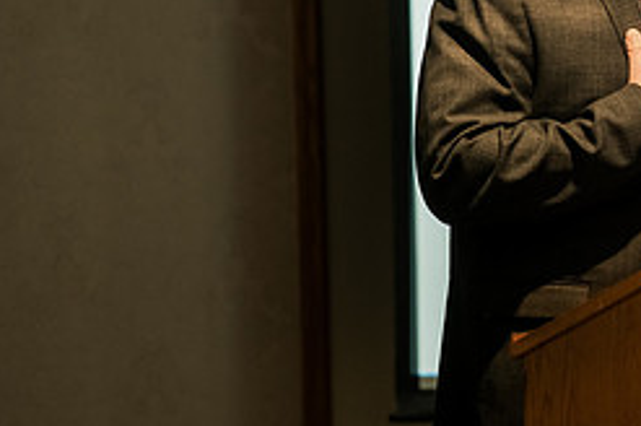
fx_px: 7949
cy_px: -22
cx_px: 664
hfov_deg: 4.6
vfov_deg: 3.1
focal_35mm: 447
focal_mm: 190
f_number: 3.2
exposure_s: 1/200
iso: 1000
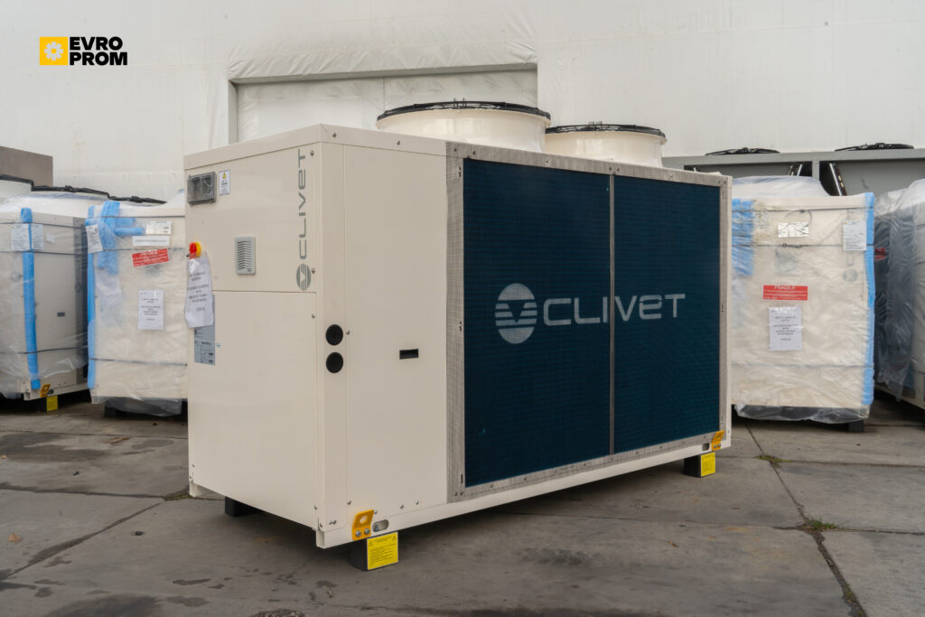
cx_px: 462
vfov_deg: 40.0
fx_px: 848
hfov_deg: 57.2
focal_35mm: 33
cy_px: 308
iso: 160
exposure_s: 1/50
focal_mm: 33
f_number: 20
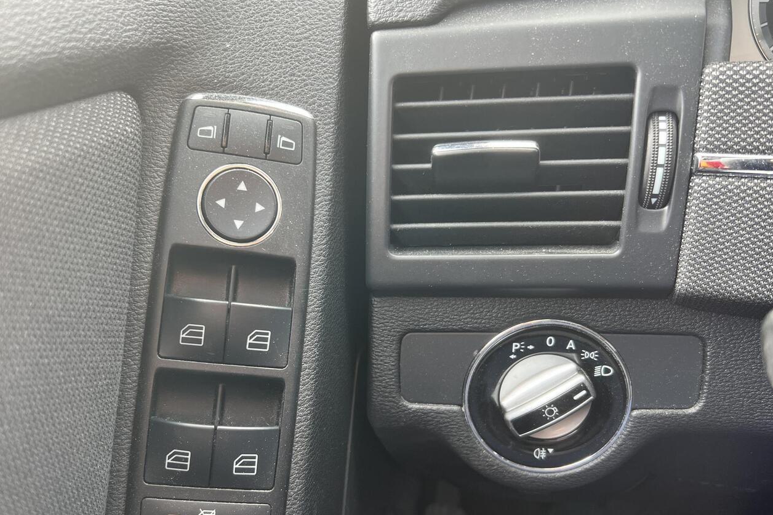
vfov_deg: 42.1
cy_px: 311
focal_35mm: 31
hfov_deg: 60.2
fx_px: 666
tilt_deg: -29.0
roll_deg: +1.2
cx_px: 364
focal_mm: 5.7
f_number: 1.5
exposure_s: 1/121
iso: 80
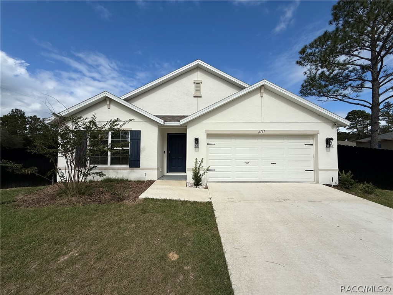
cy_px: 148
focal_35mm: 14
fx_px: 159
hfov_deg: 102.1
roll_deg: -0.2
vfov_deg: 85.7
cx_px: 196
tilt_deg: +3.0
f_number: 2.2
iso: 50
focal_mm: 2.22
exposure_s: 1/4149
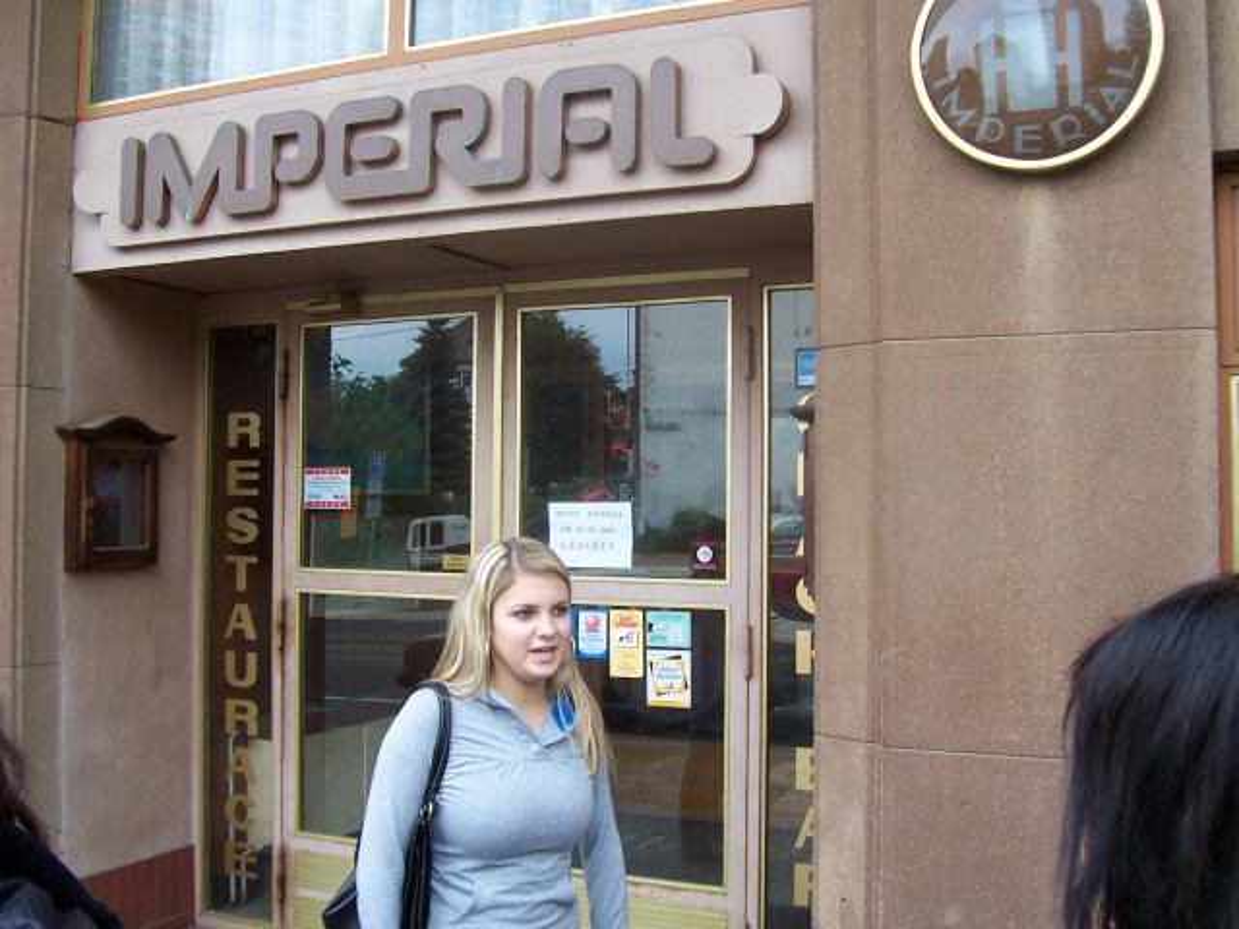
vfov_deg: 38.7
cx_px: 620
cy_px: 464
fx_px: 1324
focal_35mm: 37
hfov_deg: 50.1
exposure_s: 1/180
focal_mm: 5.6
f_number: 2.8
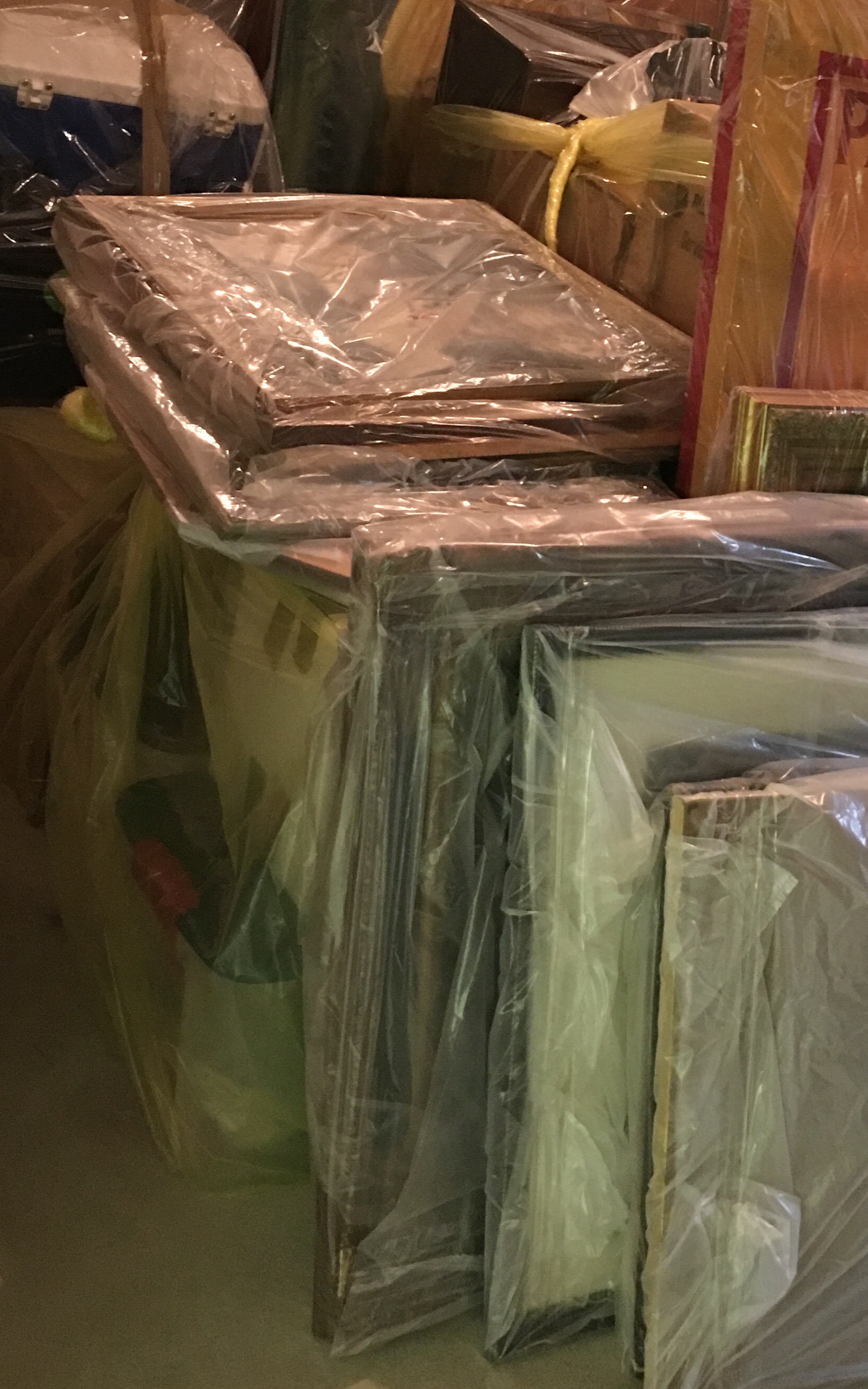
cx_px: 676
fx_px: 1779
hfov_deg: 27.0
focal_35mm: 47
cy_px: 446
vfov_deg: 42.0
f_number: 2.2
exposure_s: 1/4
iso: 125
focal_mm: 4.15
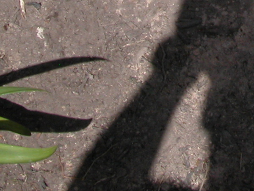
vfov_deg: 9.5
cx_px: 305
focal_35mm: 145
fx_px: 1064
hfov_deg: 13.3
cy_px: -208
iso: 100
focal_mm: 8.9
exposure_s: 1/379
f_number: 7.1
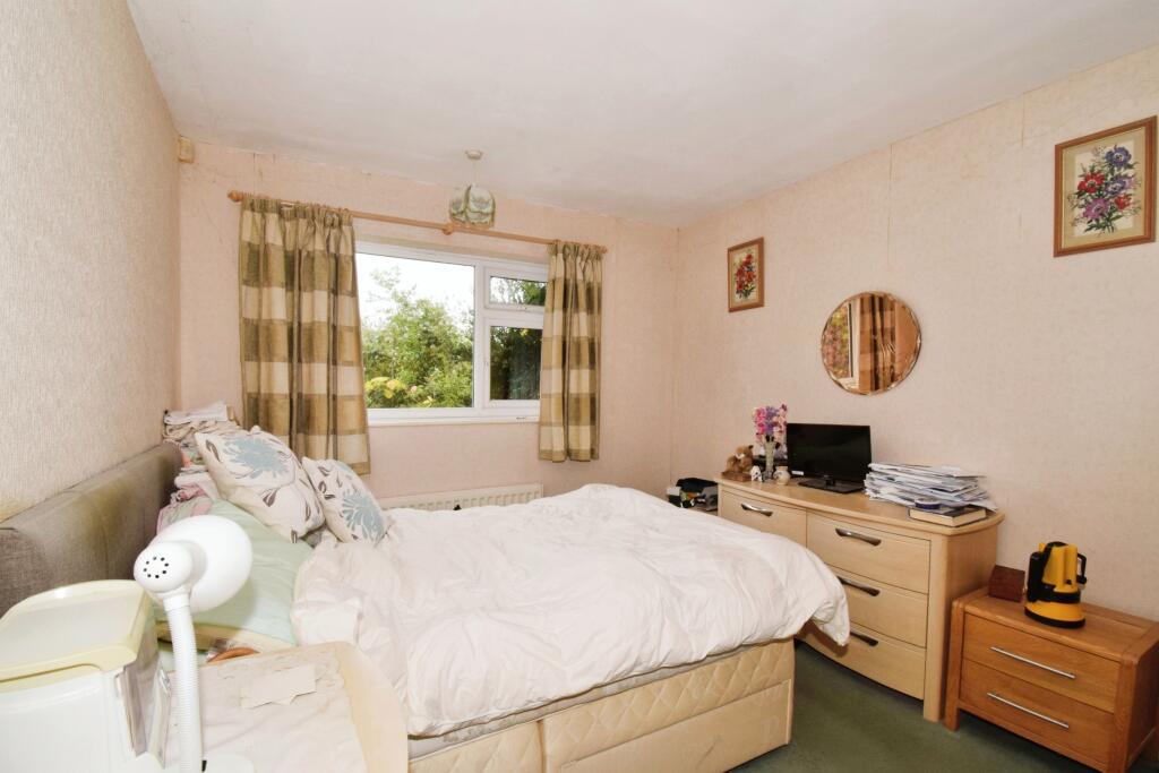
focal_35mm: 15
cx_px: 580
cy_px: 386
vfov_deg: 77.3
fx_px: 483
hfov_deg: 100.4
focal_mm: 10
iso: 1000
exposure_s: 1/60
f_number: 14
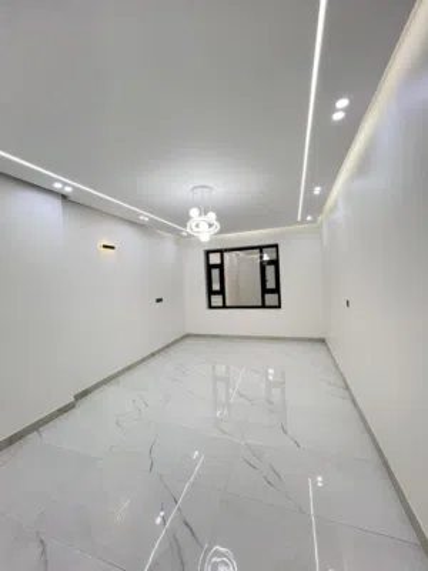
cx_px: 214
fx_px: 214
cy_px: 286
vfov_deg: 106.2
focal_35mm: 13
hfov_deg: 89.9
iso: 50
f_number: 1.8
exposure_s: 1/100
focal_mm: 1.57
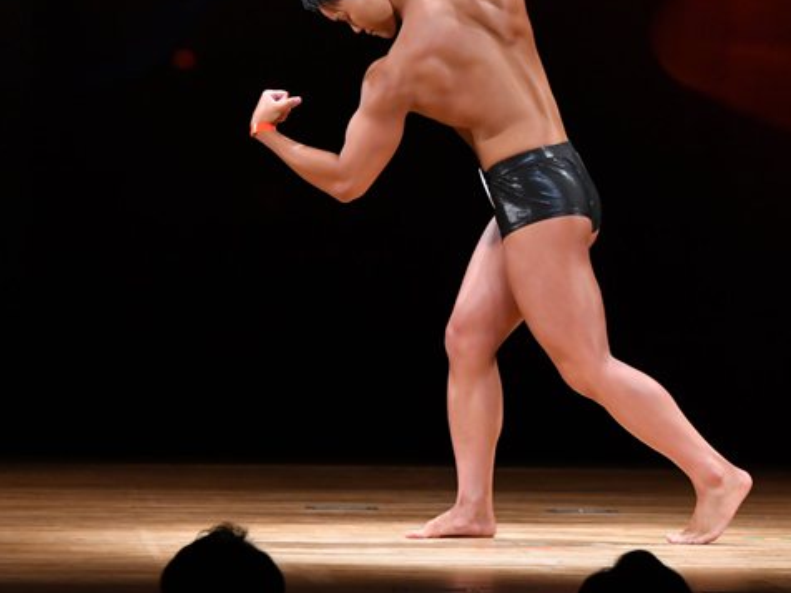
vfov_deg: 3.7
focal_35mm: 399
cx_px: 478
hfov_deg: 5.0
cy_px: 174
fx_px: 9117
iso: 3200
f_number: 5.6
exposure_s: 1/400
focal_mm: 170
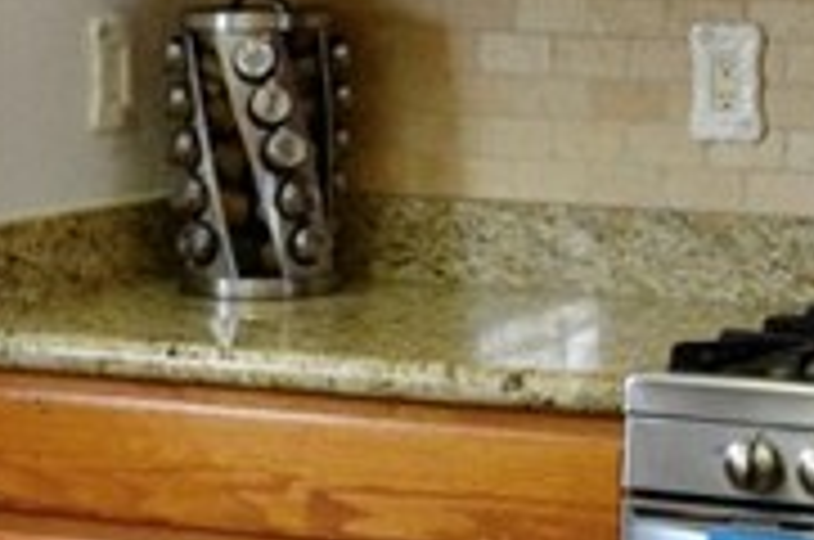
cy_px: 223
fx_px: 3453
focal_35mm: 153
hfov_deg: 13.4
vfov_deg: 8.9
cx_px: 544
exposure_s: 1/50
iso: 400
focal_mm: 18
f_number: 3.5
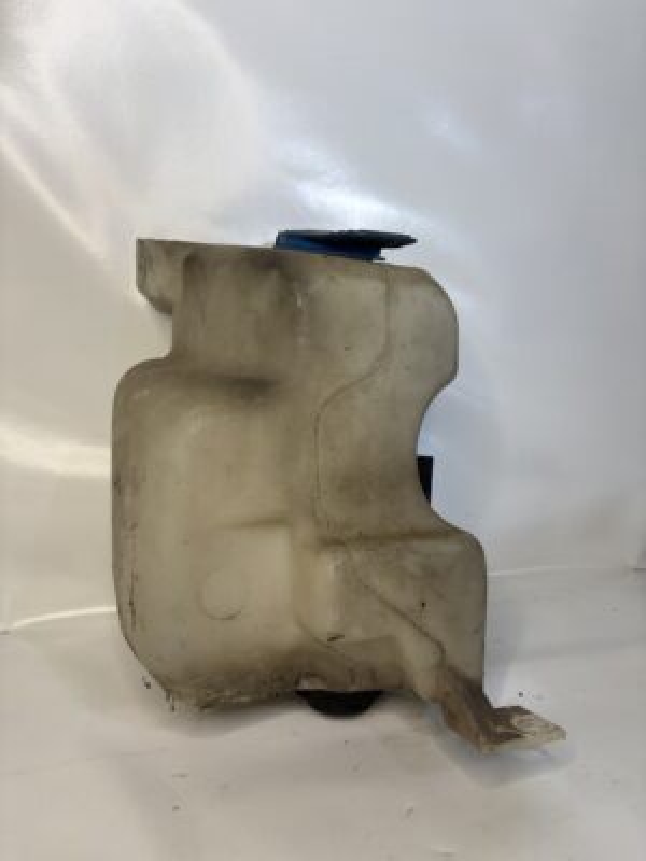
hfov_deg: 53.1
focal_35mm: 26
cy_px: 430
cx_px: 323
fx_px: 647
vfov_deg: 67.3
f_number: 1.6
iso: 100
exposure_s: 1/122
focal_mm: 5.96
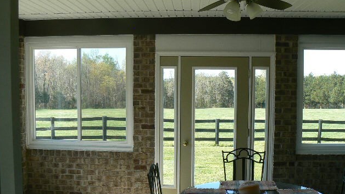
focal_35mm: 40
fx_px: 366
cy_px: 108
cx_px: 171
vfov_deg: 29.7
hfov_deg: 50.5
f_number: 4.5
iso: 80
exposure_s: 1/125
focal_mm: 6
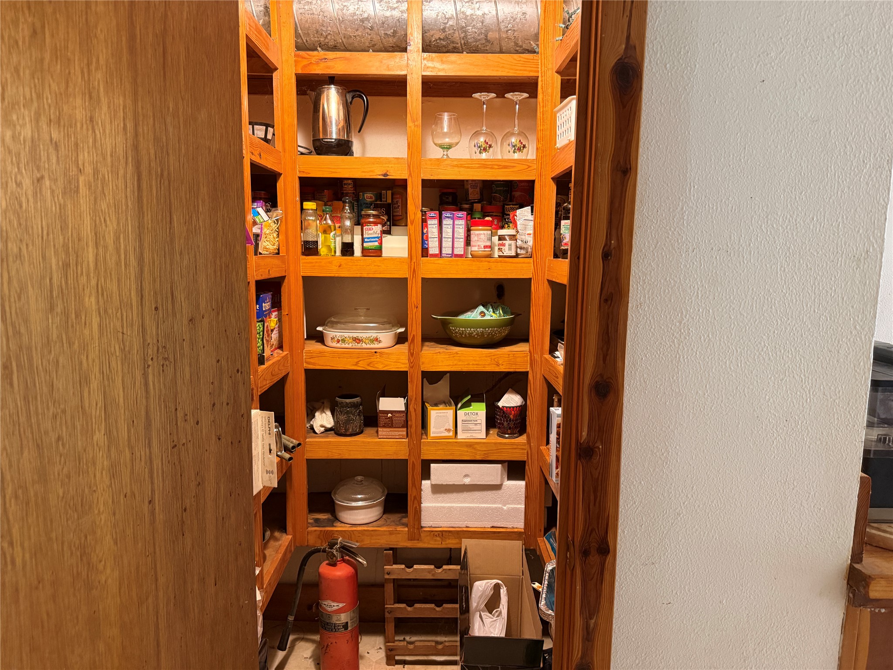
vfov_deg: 56.8
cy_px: 335
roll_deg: -0.9
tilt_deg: -7.4
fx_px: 619
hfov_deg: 71.6
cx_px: 446
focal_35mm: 24
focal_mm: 6.76
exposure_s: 1/60
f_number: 1.78
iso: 800
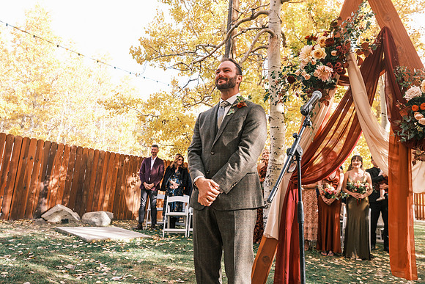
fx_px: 319
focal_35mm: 27
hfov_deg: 67.4
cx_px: 212
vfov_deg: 48.0
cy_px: 142
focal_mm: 18
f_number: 3.6
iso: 160
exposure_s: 1/125
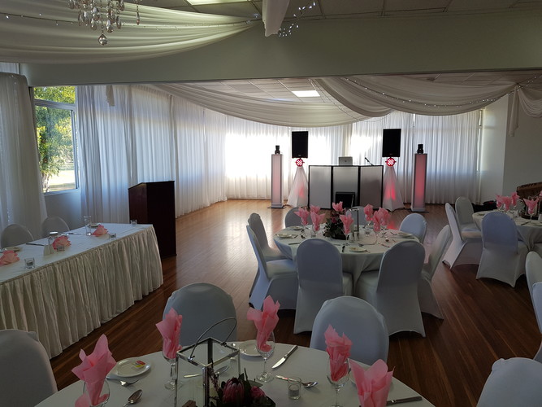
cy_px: 204
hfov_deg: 67.3
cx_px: 271
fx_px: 407
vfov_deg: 53.0
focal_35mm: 26
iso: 40
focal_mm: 4.2
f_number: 1.7
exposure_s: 1/188
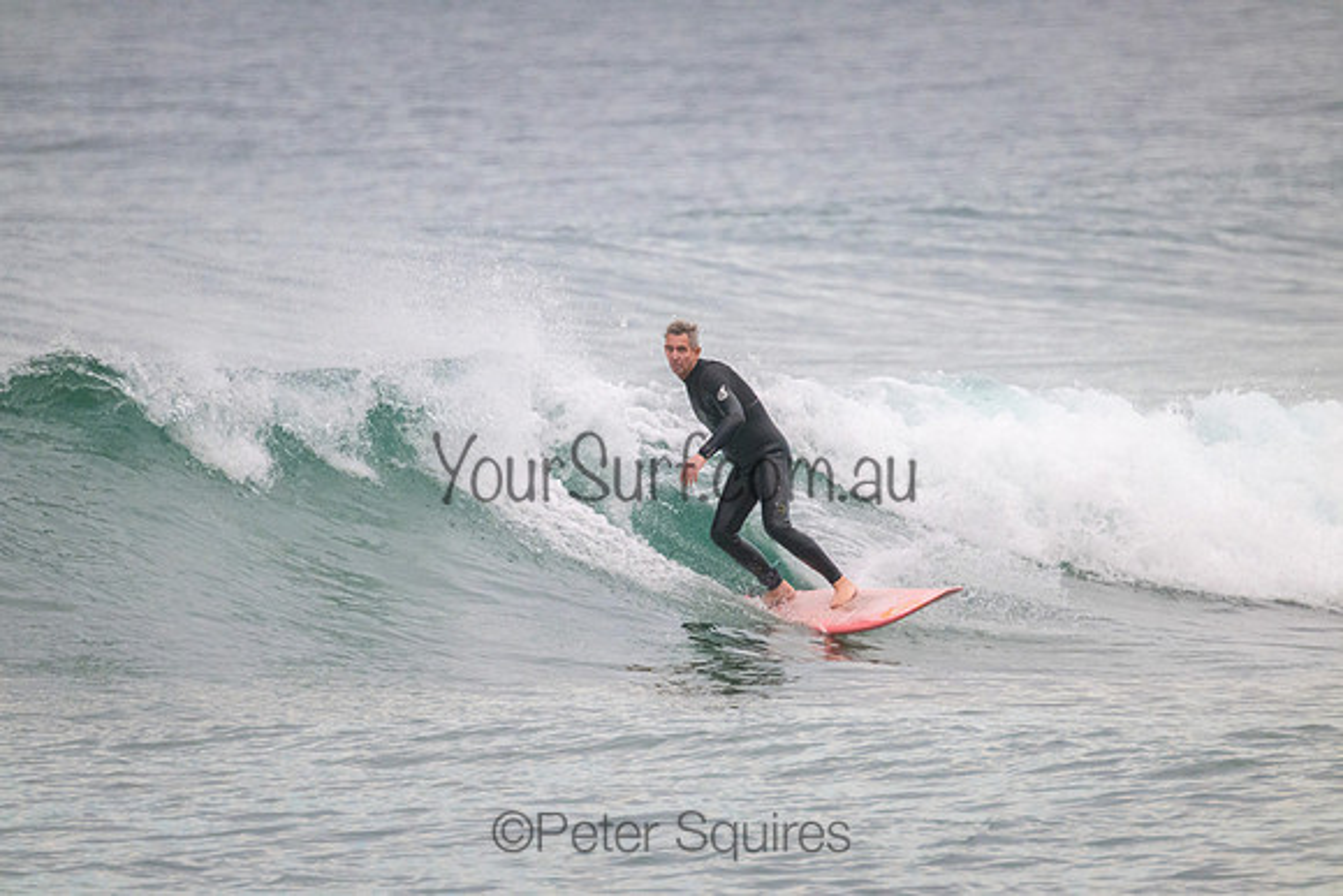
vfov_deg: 1.7
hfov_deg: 2.6
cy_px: 448
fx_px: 29850
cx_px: 672
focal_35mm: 800
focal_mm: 800
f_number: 11
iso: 4500
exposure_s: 1/800
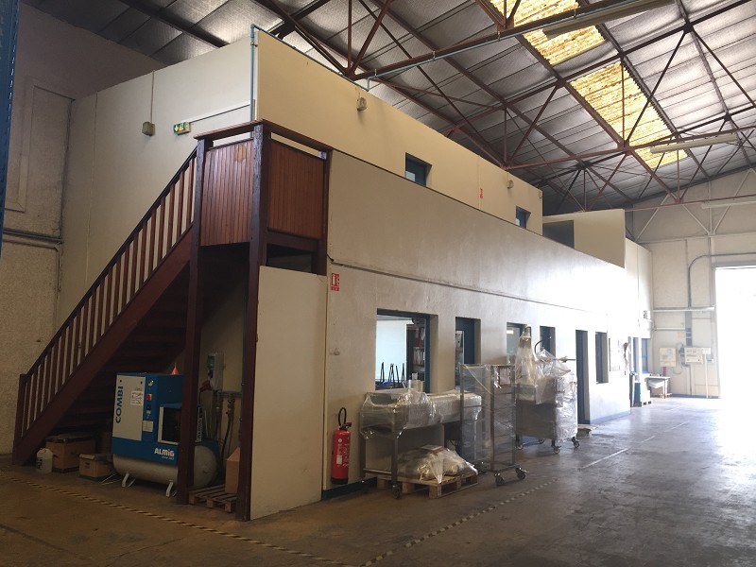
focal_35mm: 29
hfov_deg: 61.7
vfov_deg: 48.2
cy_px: 284
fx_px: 633
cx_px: 378
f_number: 2.2
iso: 50
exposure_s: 1/33
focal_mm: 4.15
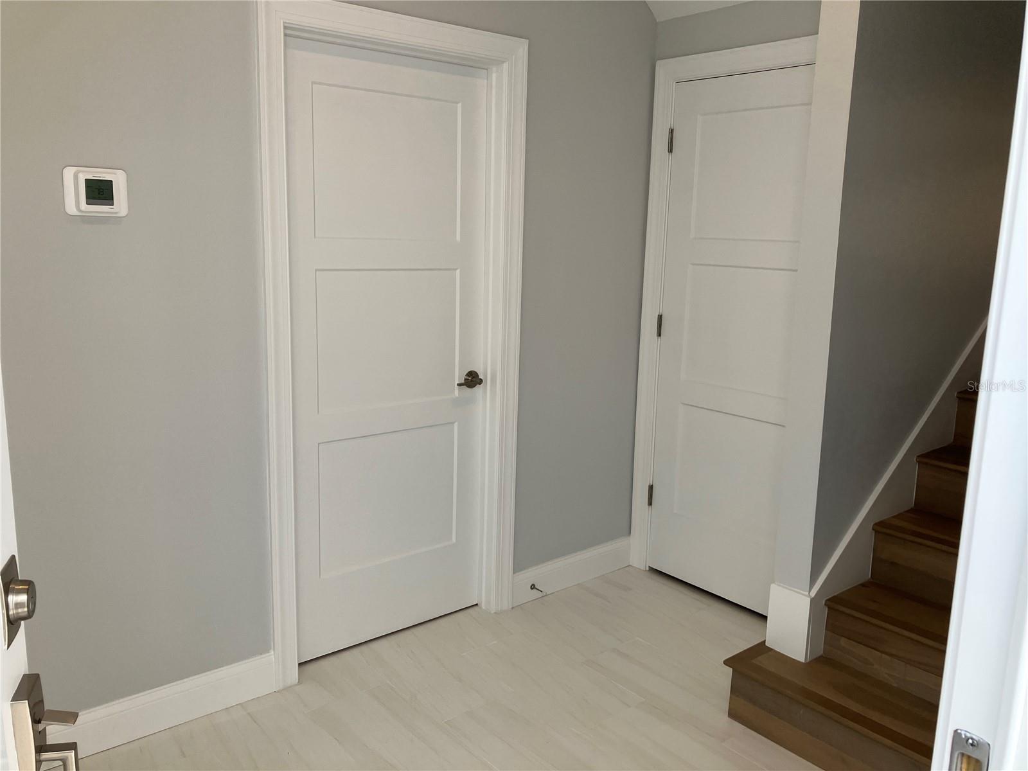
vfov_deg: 49.7
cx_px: 514
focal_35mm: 28
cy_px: 386
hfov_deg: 63.4
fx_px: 832
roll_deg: -0.6
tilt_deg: -9.9
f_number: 1.8
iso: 40
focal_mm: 3.99
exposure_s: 1/120
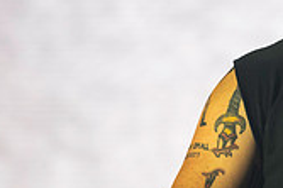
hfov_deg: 3.7
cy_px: 7
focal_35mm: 553
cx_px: 314
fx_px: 4343
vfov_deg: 2.5
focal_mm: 135
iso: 2500
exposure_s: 1/500
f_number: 2.8
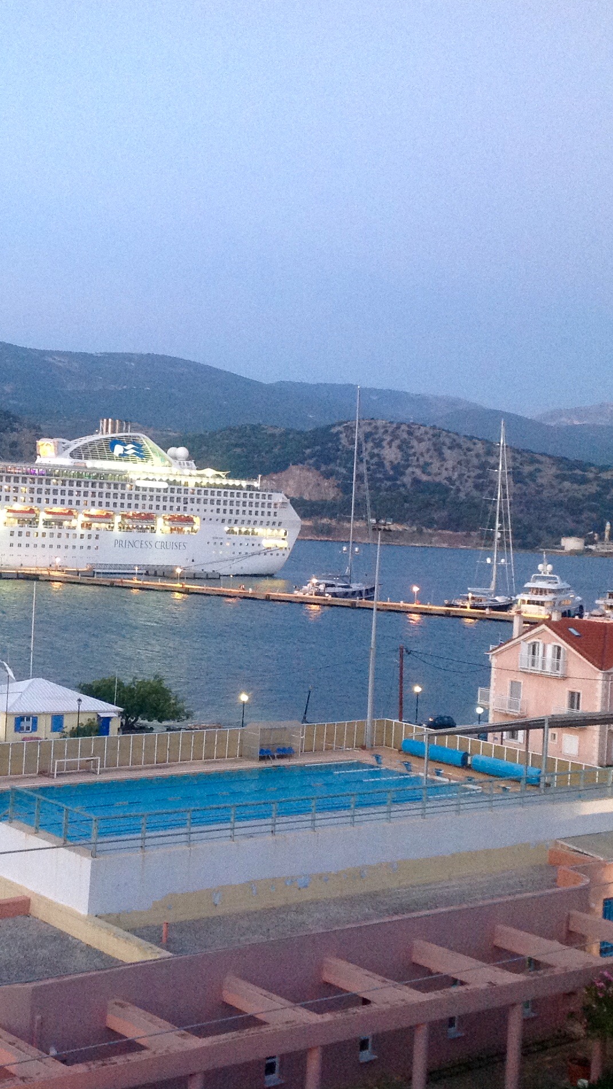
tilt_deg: -1.2
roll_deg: -2.5
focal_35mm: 52
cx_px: 82
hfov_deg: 22.6
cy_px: 540
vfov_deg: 39.9
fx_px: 1502
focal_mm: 4.28
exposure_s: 1/15
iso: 200
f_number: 2.4
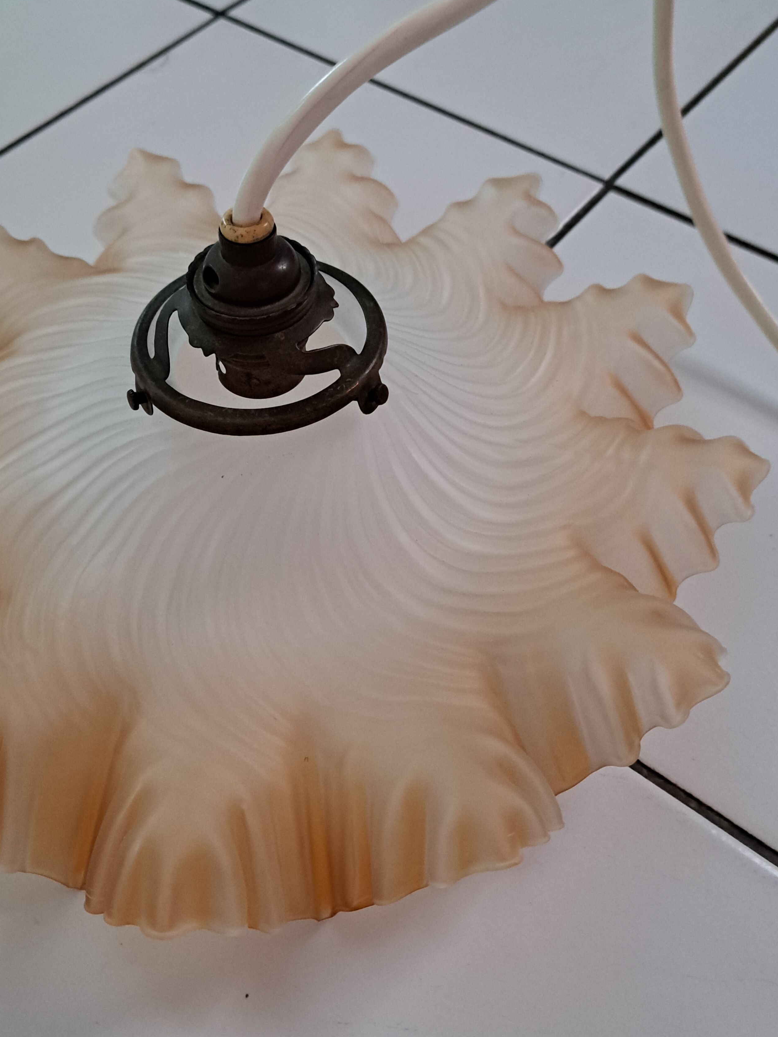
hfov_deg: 42.6
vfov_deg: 55.3
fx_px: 989
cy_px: 482
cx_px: 282
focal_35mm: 33
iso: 400
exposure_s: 1/33
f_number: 1.8
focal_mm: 5.23
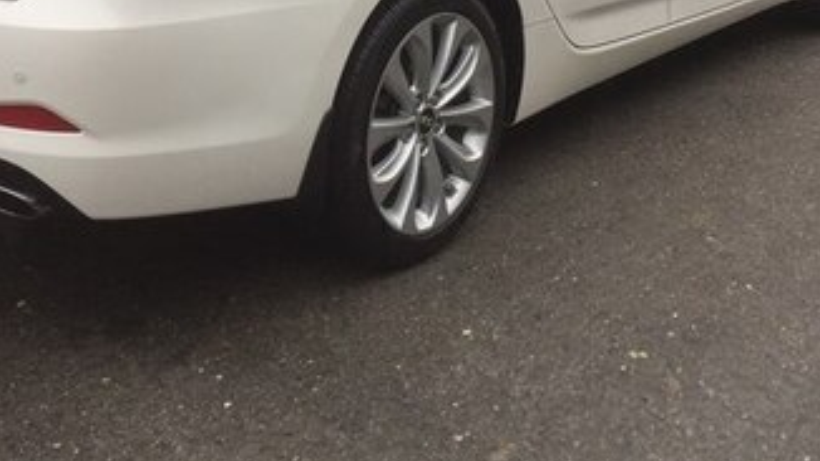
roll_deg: -2.1
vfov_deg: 17.6
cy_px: -147
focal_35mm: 64
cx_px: 365
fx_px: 1391
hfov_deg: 32.8
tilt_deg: -6.0
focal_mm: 4.15
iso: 50
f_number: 2.2
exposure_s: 1/100
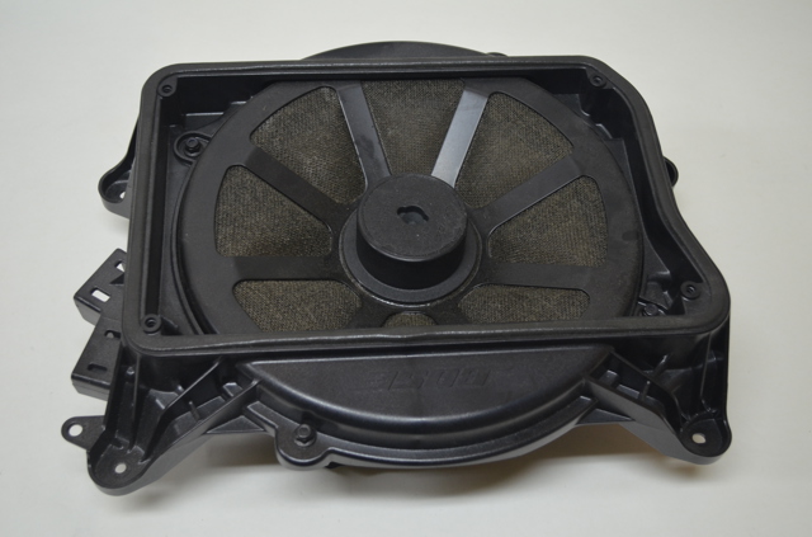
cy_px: 268
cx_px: 406
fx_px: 1080
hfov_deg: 41.2
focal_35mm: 48
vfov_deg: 27.9
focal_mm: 32
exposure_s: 1/40
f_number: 4.8
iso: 800
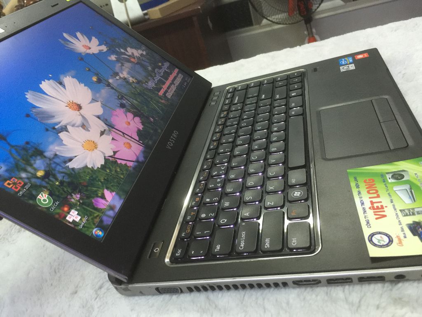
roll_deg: +17.6
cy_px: 158
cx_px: 211
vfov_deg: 48.2
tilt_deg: -27.9
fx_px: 354
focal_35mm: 29
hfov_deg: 61.7
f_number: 2.2
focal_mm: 4.15
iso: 100
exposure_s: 1/10
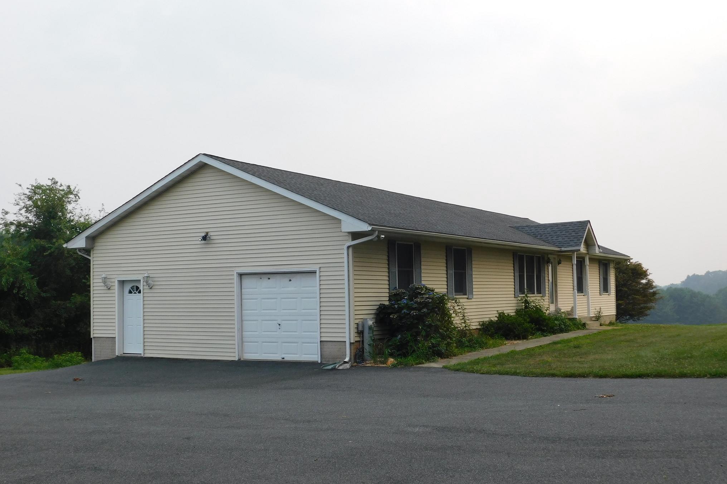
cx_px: 367
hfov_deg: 46.4
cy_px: 263
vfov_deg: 31.9
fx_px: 848
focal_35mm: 42
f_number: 3.6
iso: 125
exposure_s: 1/250
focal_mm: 7.1
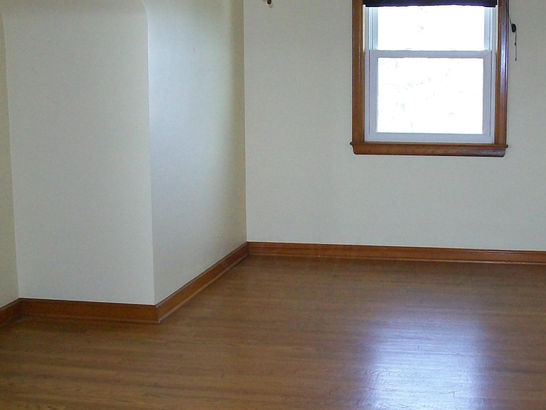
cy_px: 253
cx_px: 312
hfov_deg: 31.6
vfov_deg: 24.0
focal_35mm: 61
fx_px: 962
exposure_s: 1/60
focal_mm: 6
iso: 160
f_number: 2.7
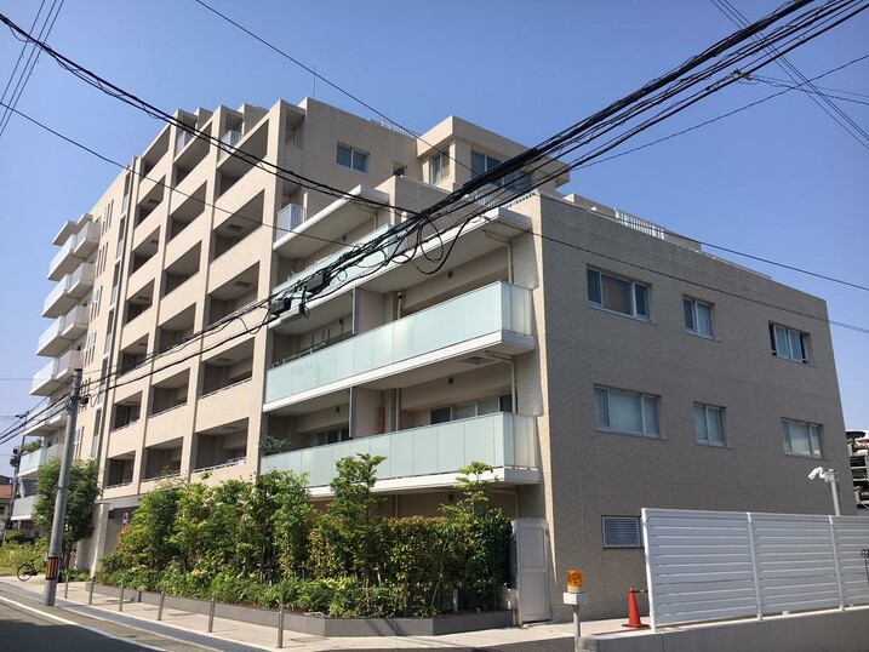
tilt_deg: +14.4
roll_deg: -0.3
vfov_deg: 48.2
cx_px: 434
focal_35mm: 29
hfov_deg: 61.7
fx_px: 728
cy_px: 326
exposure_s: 1/1789
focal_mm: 4.15
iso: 25
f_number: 2.2
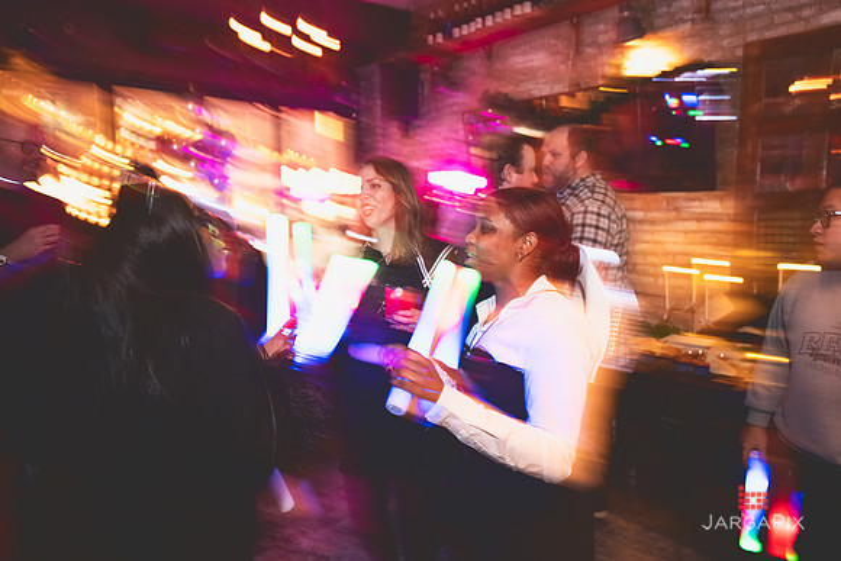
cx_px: 420
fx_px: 564
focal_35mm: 24
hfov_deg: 73.5
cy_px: 280
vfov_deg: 52.9
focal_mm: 24
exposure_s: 1/25
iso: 3200
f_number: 2.8
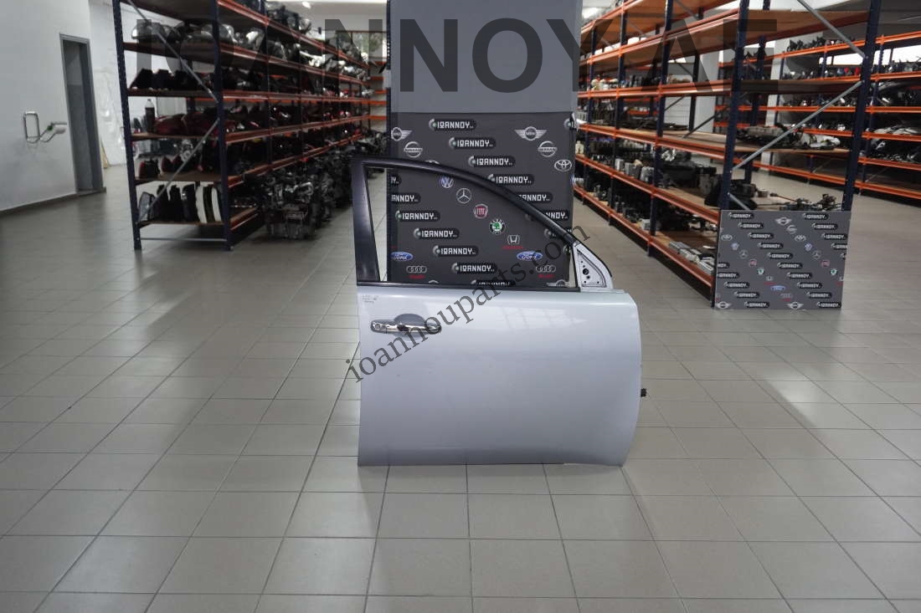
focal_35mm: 30
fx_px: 767
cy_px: 306
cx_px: 460
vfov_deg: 43.6
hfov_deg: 61.9
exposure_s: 1/160
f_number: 4
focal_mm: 20
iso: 2000
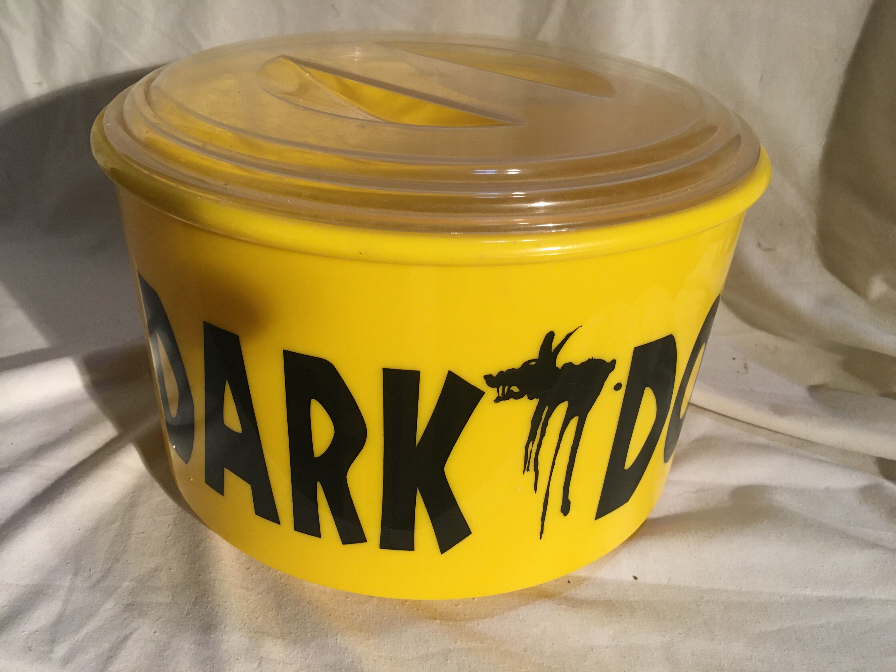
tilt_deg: -33.8
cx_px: 448
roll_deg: -2.3
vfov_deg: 48.2
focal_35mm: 29
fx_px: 751
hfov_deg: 61.7
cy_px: 336
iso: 160
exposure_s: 1/33
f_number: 2.2
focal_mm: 4.15
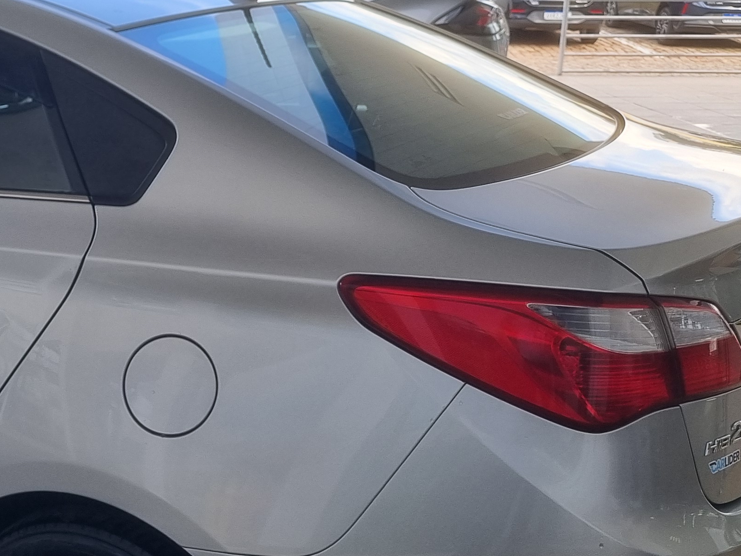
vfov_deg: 22.6
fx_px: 1391
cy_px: 291
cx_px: 13
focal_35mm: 65
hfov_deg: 28.1
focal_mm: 5.4
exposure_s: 1/381
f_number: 1.8
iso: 50
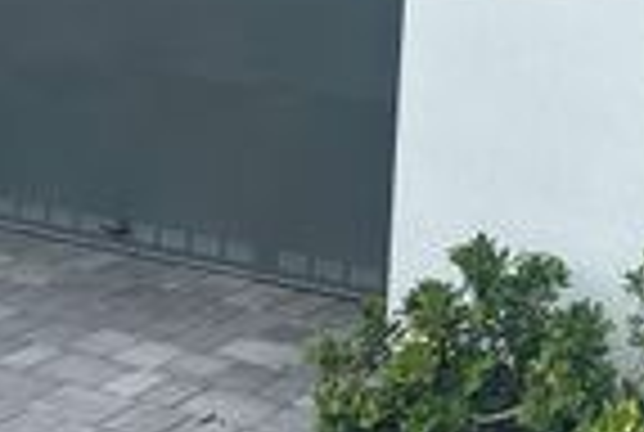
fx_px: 1560
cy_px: -376
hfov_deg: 22.6
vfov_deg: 13.8
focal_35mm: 87
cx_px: 612
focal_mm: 6.86
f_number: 1.78
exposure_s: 1/2203
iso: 80
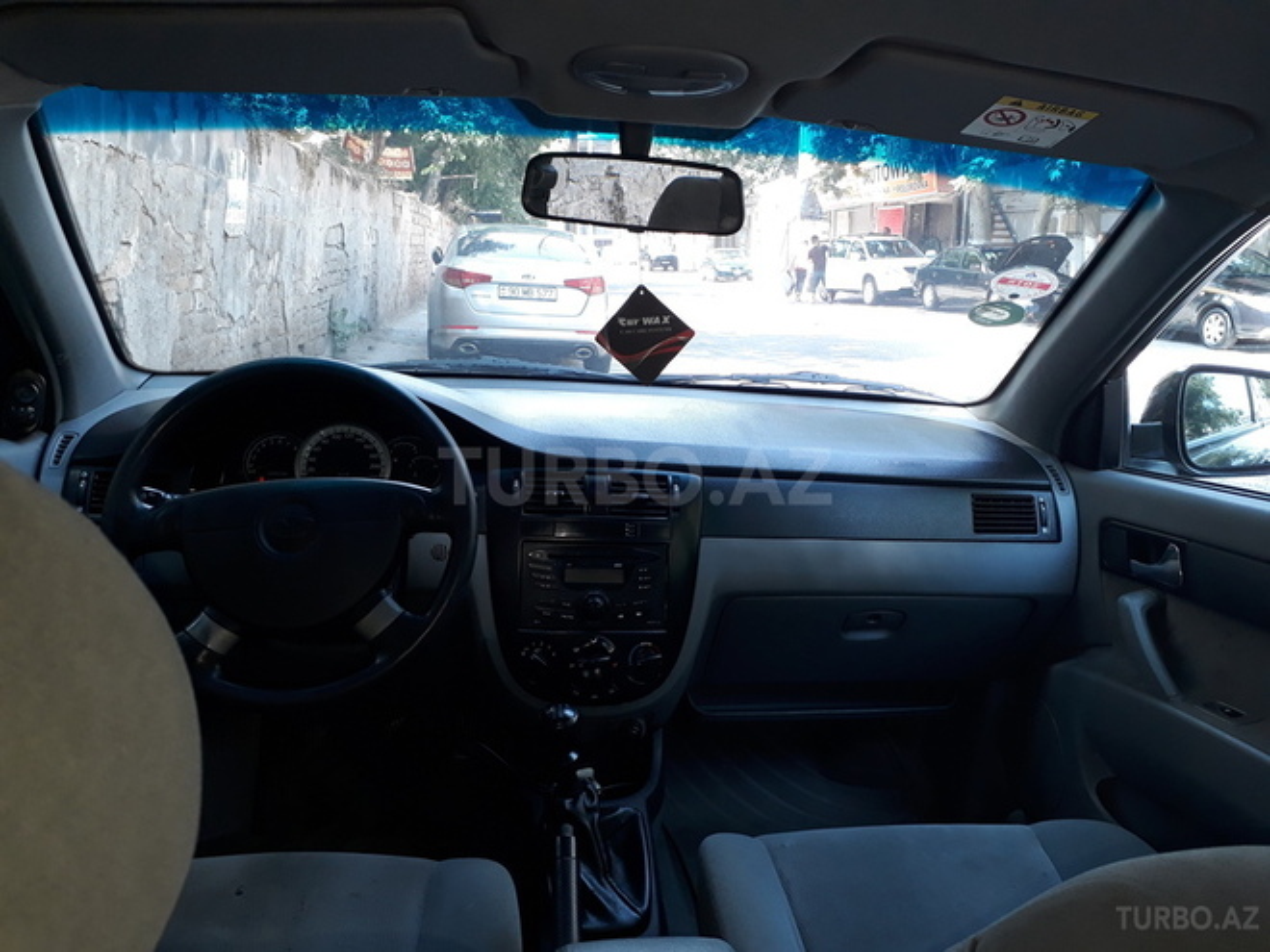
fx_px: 991
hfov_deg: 65.3
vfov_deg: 51.4
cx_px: 635
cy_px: 476
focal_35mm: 27
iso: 80
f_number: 1.9
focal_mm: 3.6
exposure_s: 1/100
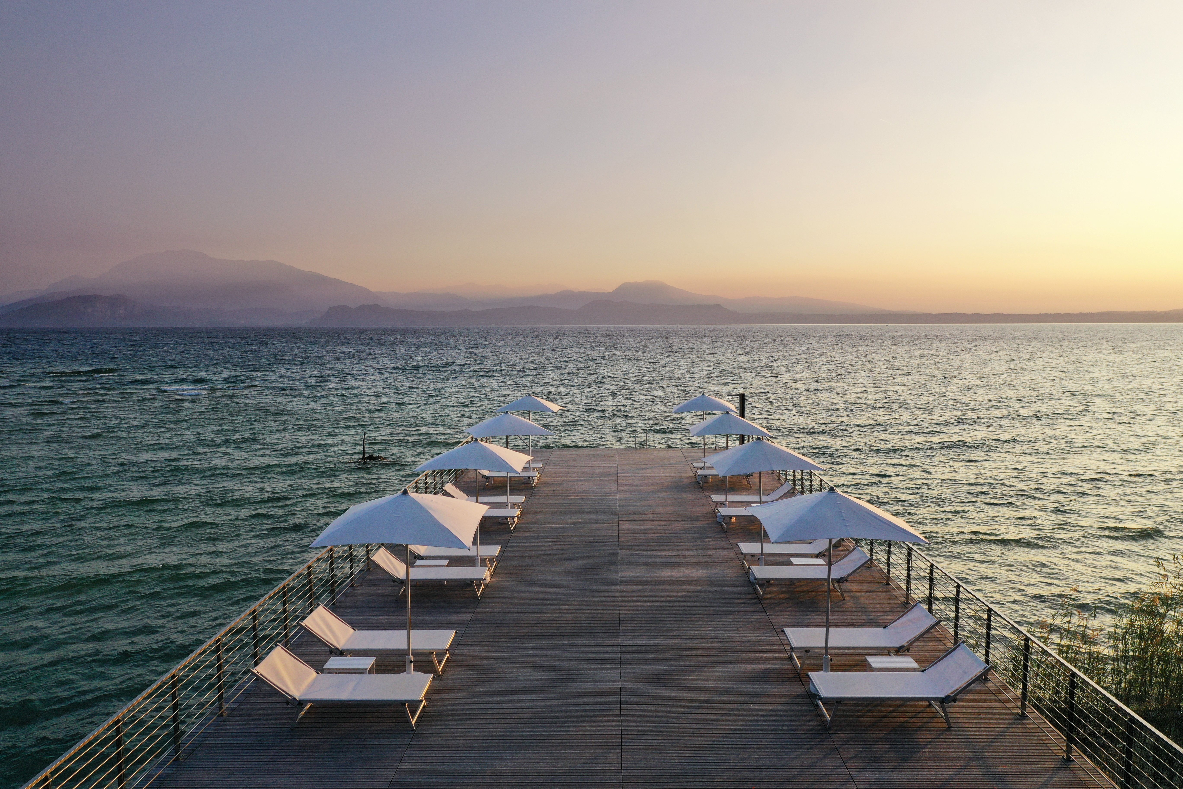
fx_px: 920
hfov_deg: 65.5
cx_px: 592
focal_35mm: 28
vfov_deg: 46.4
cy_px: 394
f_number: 4.5
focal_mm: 10.26
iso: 100
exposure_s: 1/400
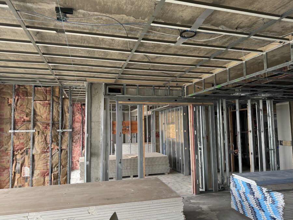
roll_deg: +0.1
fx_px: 203
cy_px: 110
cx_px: 146
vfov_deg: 56.8
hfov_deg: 71.6
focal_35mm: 24
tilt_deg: +3.6
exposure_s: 1/121
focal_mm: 6.86
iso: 125
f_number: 1.78
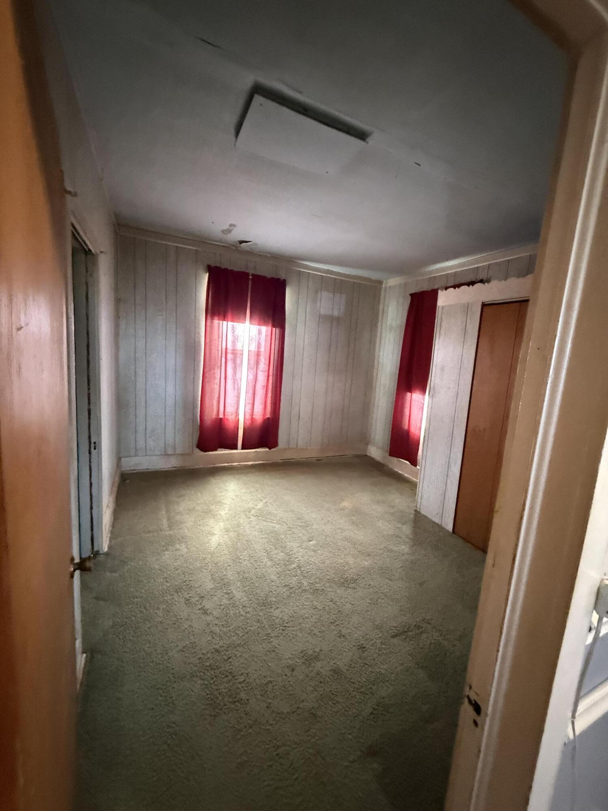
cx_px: 304
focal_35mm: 14
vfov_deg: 102.1
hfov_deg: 85.7
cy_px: 406
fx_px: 328
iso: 1250
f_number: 2.2
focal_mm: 2.22
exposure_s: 1/60
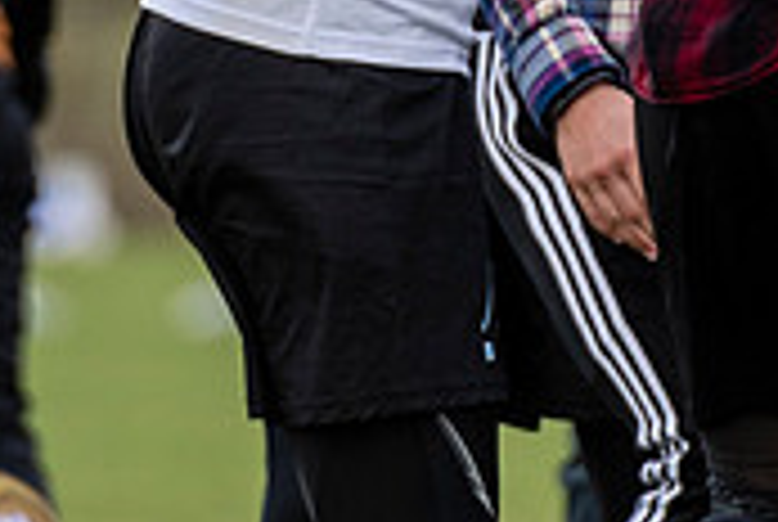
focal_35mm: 1459
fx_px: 31584
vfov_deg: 0.9
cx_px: 1264
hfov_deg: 1.4
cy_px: -681
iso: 160
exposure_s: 1/1250
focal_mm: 200
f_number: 4
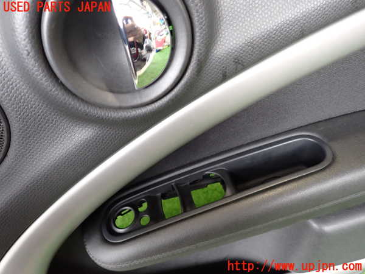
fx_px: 264
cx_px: 182
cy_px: 137
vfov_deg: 54.9
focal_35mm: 25
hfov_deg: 69.4
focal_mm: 4.5
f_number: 2
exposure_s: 1/30
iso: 400
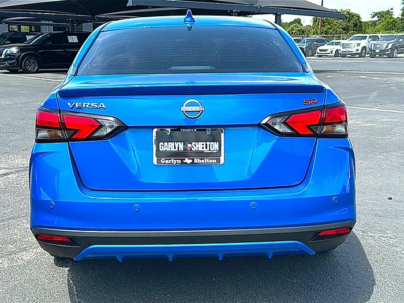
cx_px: 202
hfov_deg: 50.1
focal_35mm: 37
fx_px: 432
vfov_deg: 38.7
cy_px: 152
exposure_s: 1/1698
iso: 80
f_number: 1.78
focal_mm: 6.86
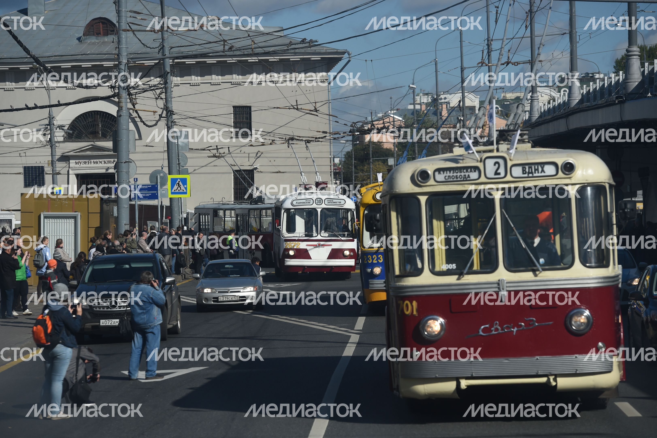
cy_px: 219
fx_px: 2645
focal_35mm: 145
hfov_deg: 14.2
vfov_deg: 9.5
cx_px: 328
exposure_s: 1/8000
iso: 640
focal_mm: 145
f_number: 7.1
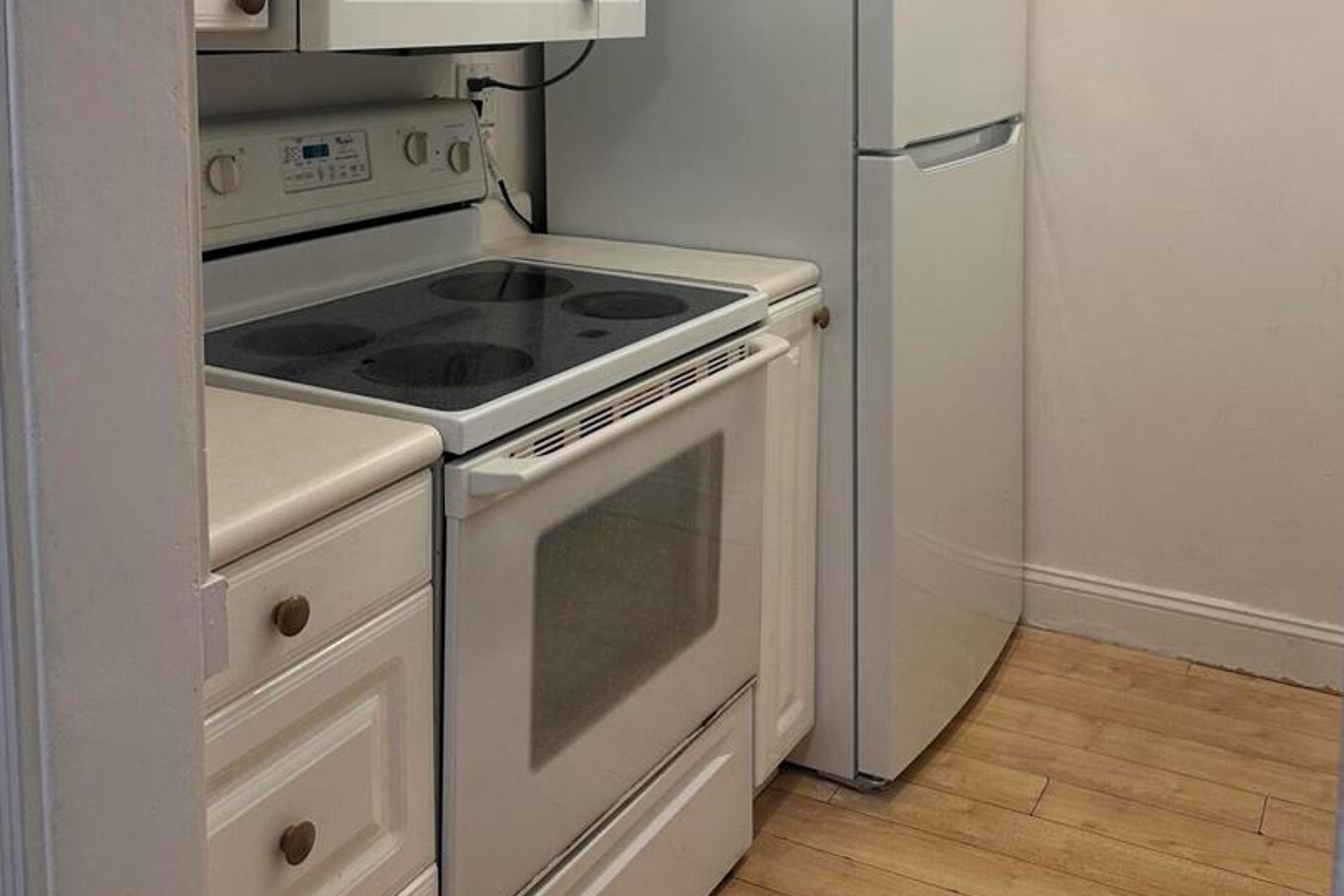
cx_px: 713
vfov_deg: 34.2
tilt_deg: -3.9
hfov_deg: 51.9
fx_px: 1381
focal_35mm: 37
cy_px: 106
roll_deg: -0.9
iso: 100
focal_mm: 6.86
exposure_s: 1/120
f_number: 1.78
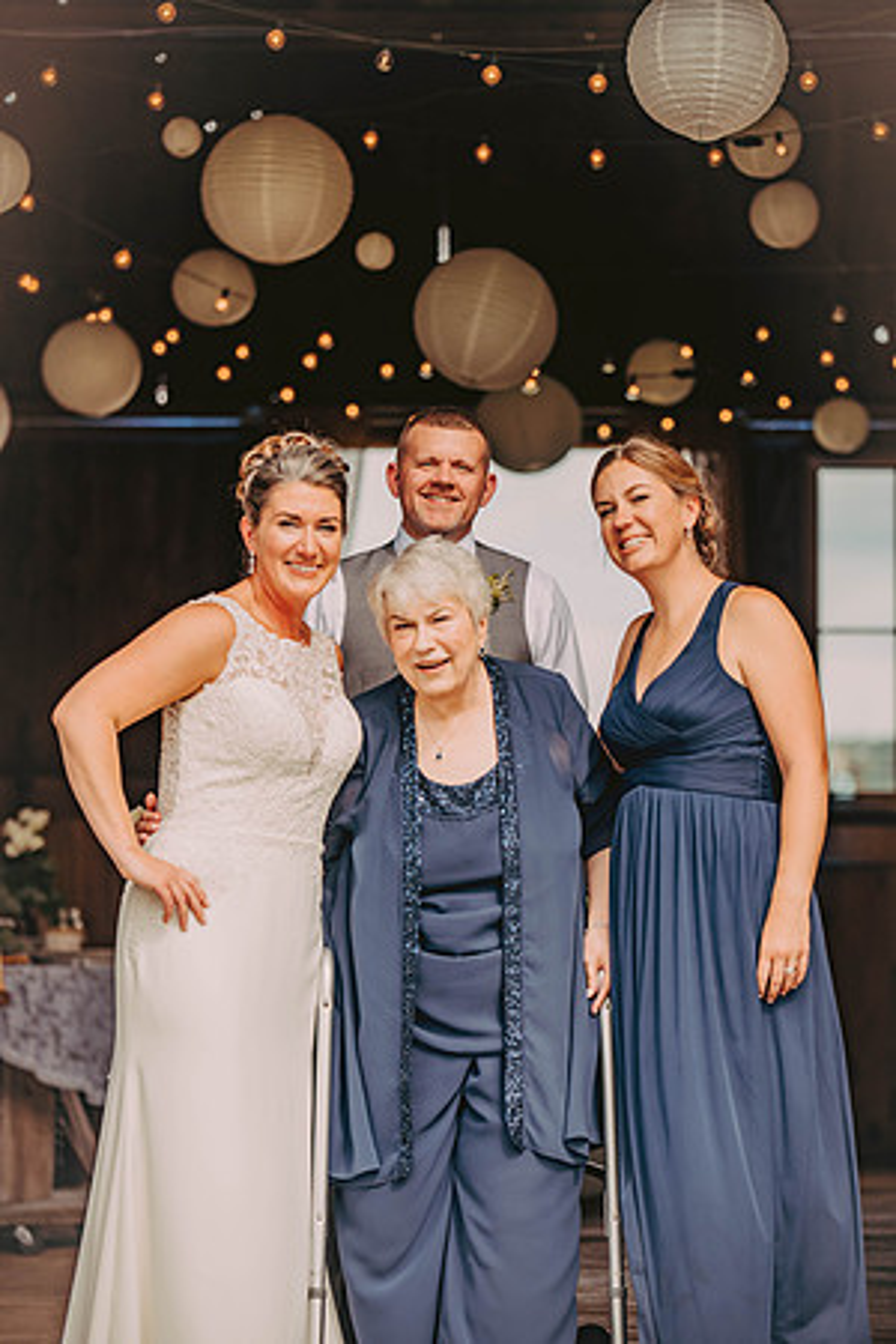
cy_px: 672
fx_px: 4480
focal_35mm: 120
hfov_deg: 11.4
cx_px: 448
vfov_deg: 17.1
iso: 200
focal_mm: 120
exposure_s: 1/2000
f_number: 2.8
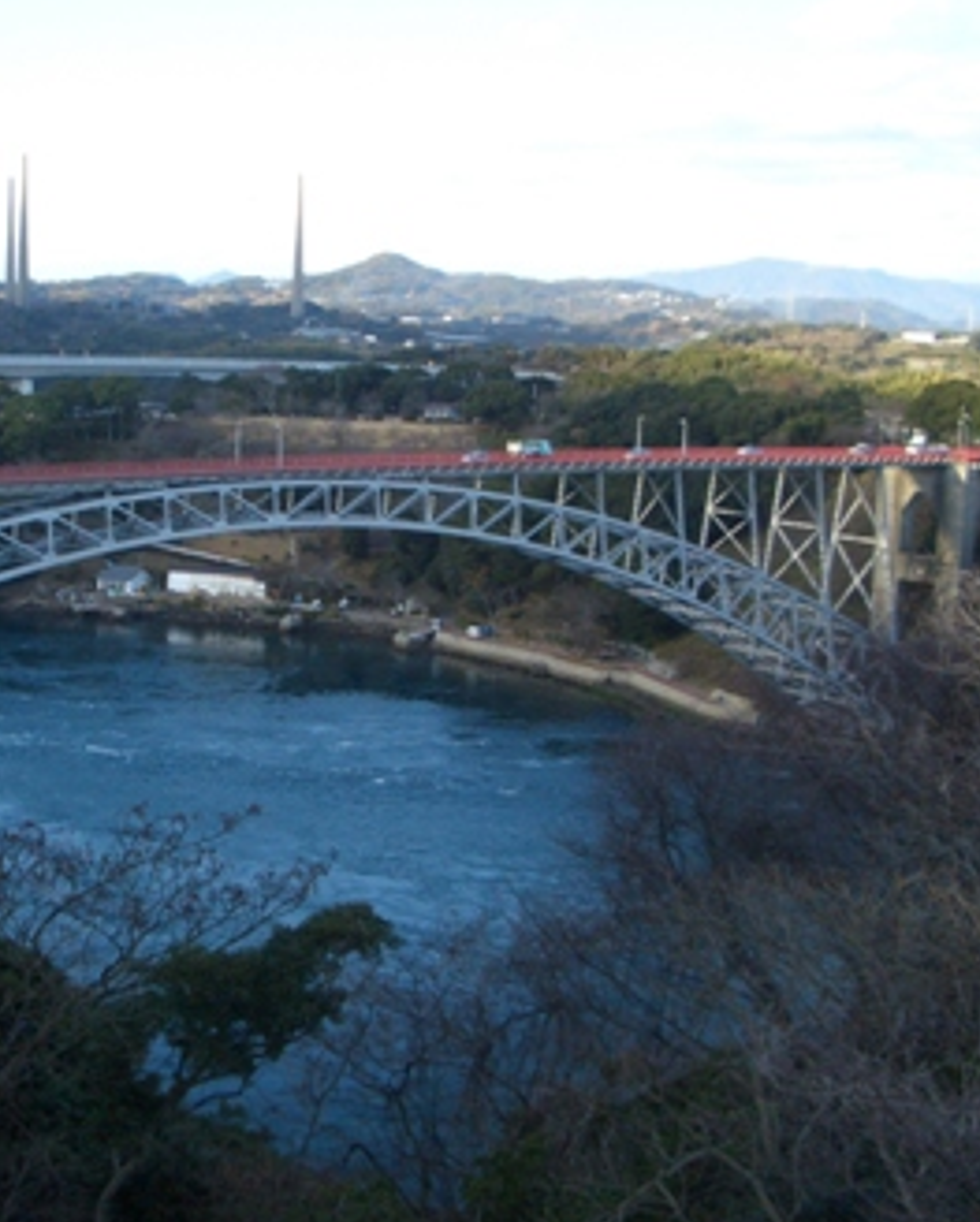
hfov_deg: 28.8
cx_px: 272
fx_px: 1883
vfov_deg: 36.0
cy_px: 602
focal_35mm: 52
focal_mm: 5.8
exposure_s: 1/400
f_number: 4.3
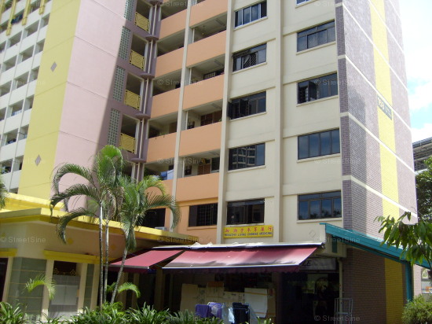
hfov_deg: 52.6
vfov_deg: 40.7
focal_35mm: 35
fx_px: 437
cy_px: 162
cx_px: 216
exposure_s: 1/125
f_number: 7.1
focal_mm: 5.8
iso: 80
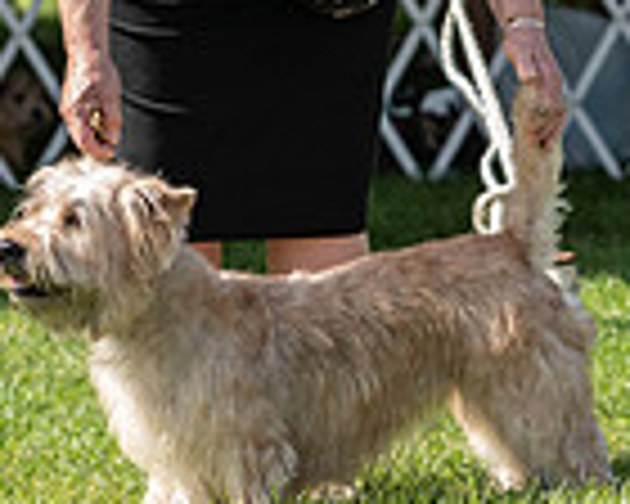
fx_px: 8745
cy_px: -119
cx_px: 180
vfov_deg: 3.3
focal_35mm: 469
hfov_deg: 4.1
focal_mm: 121
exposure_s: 1/2000
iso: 640
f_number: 4
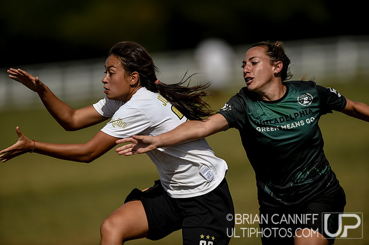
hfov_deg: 5.2
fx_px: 4098
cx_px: 184
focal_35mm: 400
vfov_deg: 3.4
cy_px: 122
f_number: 2.8
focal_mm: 400
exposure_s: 1/8000
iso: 160
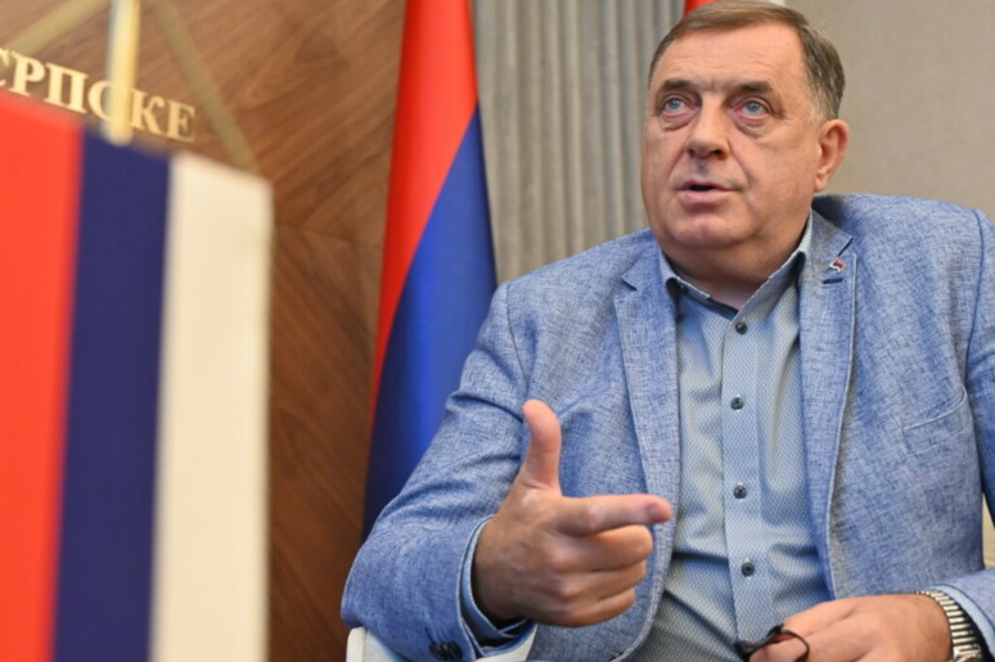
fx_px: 1381
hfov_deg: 39.5
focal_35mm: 50
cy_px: 330
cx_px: 418
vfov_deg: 27.0
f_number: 4
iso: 3200
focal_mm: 43
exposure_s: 1/60
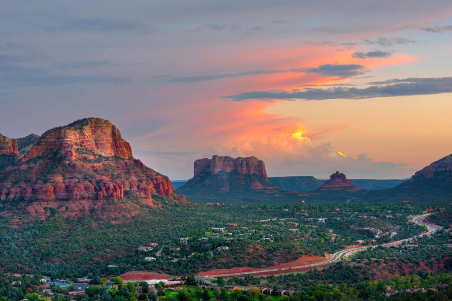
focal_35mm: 58
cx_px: 226
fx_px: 728
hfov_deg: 34.5
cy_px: 150
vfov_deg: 23.4
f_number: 5.6
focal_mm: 58
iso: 64
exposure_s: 1/6
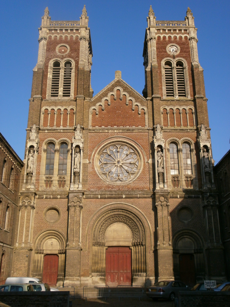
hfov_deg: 36.8
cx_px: 115
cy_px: 154
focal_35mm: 39
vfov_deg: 47.9
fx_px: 346
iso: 100
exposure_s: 1/1000
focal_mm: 6.9
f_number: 3.4
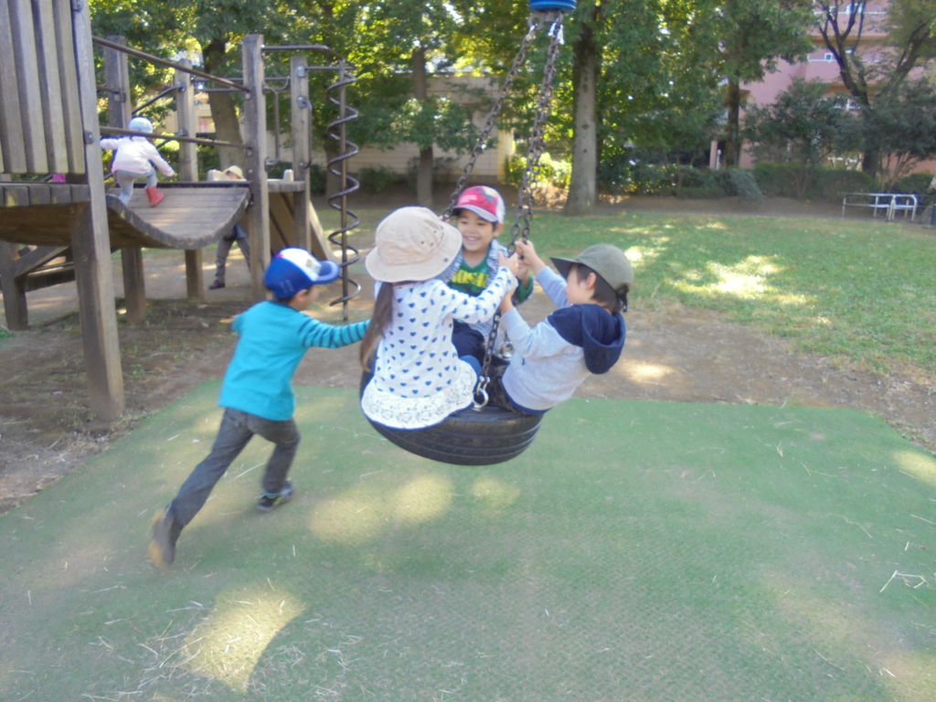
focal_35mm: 26
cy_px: 351
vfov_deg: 53.1
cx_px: 468
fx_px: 703
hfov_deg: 67.3
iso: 100
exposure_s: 1/100
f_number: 3.5
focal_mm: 4.6
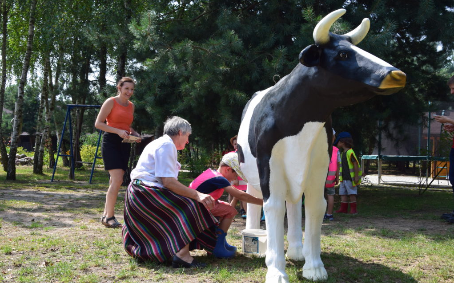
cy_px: 136
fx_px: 569
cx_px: 227
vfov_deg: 28.0
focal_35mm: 46
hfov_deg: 43.5
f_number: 10
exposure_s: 1/320
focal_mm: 30
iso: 400
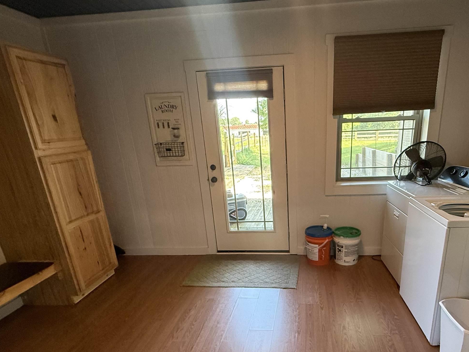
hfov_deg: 75.6
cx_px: 278
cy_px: 226
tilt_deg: -19.9
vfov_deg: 60.0
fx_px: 298
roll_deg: +2.5
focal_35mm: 22
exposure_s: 1/120
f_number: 2.2
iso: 320
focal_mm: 2.22
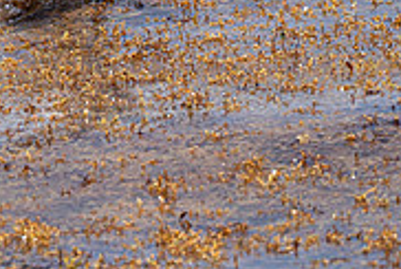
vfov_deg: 1.1
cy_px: -43
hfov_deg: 1.6
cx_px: -84
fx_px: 14203
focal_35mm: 1273
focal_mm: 400
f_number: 10
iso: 640
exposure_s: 1/1250
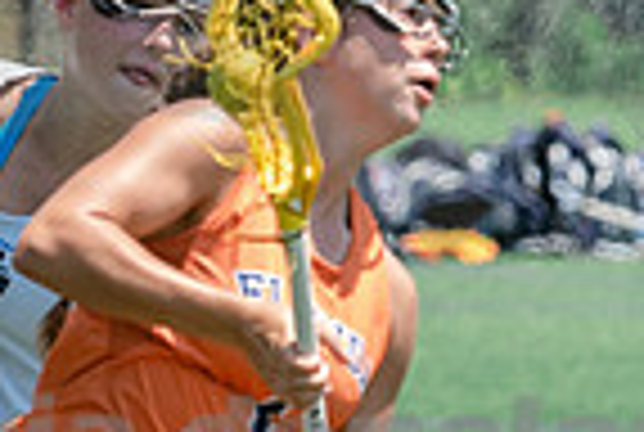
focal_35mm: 1594
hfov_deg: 1.3
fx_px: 28574
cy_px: -61
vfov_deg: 0.9
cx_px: -169
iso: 400
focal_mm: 200
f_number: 5
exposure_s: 1/1600
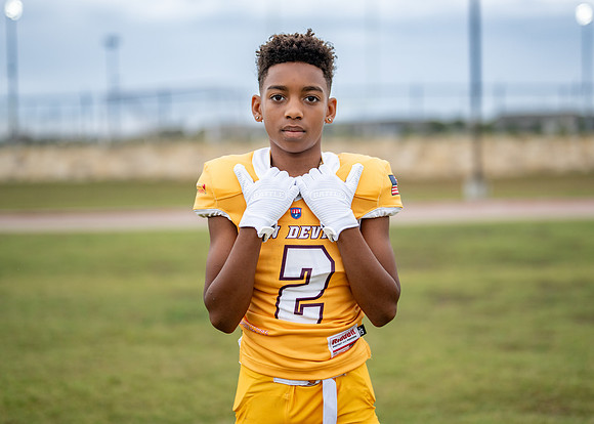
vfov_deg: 23.6
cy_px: 192
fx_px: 1014
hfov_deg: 32.7
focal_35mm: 60
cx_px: 312
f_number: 1.2
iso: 320
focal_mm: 50
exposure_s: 1/2000
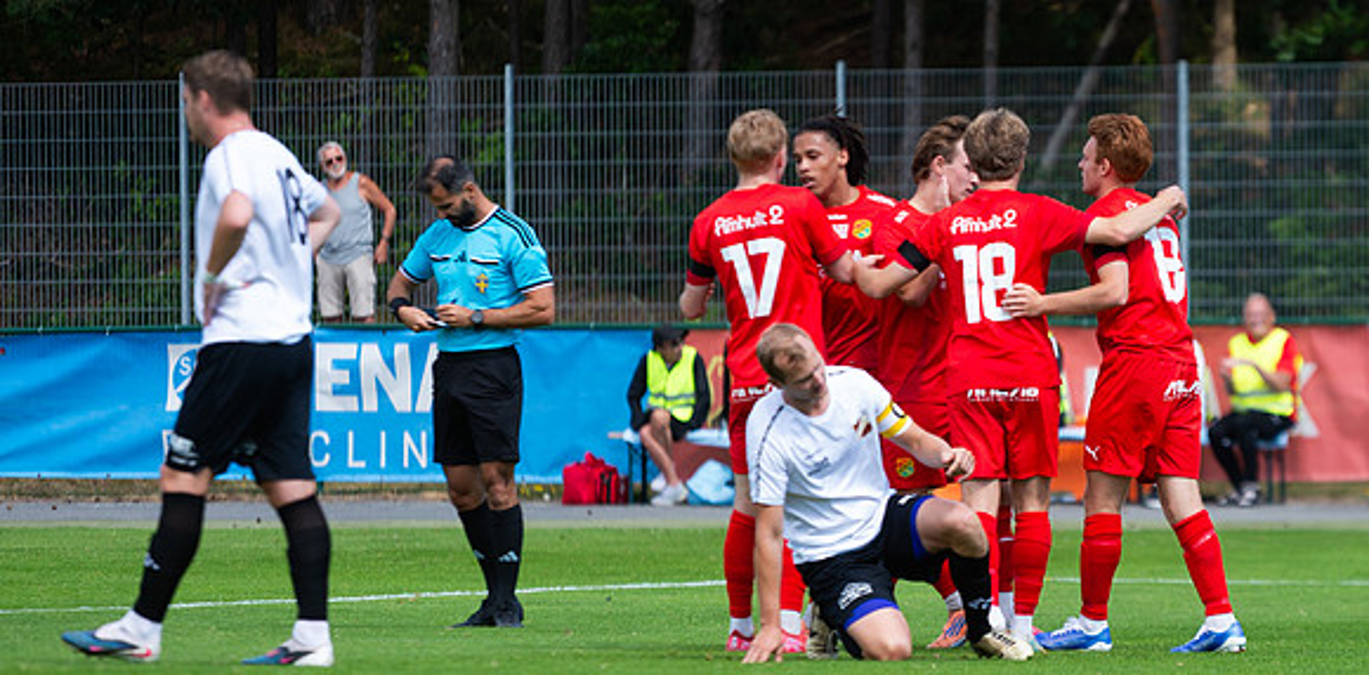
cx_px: 1069
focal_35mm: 336
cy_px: 327
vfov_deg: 3.3
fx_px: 11868
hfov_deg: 6.6
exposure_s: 1/2000
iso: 450
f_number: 3.2
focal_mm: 200
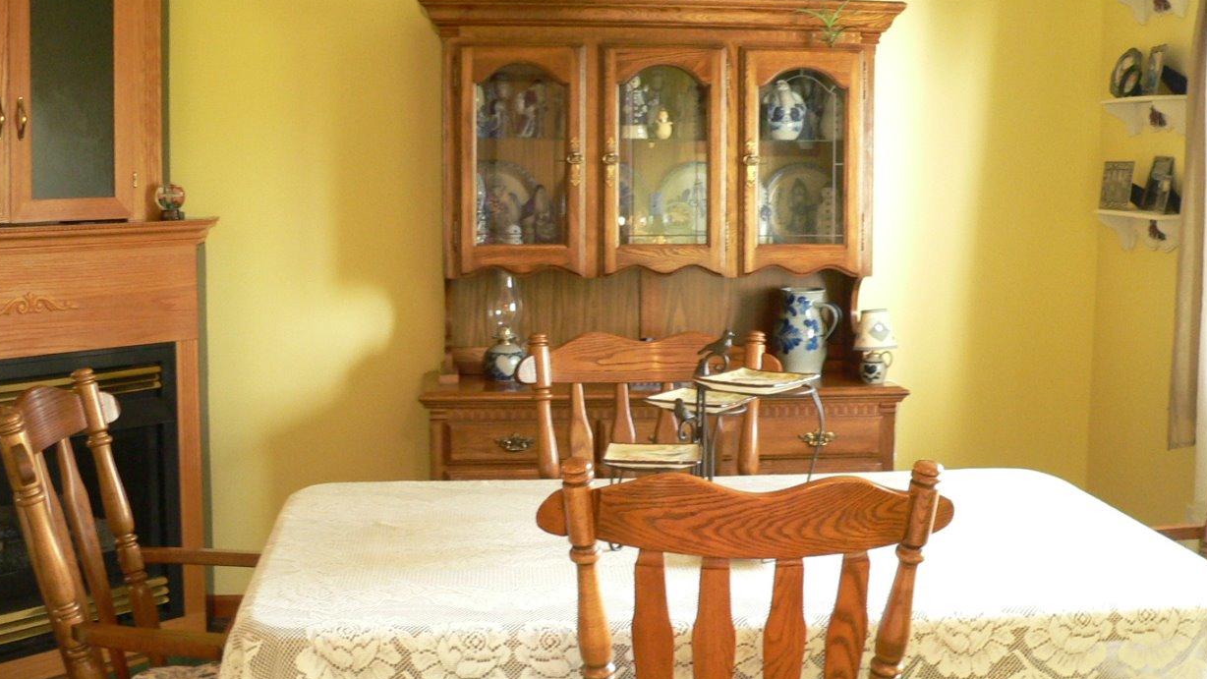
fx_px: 1472
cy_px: 318
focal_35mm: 46
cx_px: 646
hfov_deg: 44.5
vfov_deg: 26.0
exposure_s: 1/8
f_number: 2.8
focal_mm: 6
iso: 200
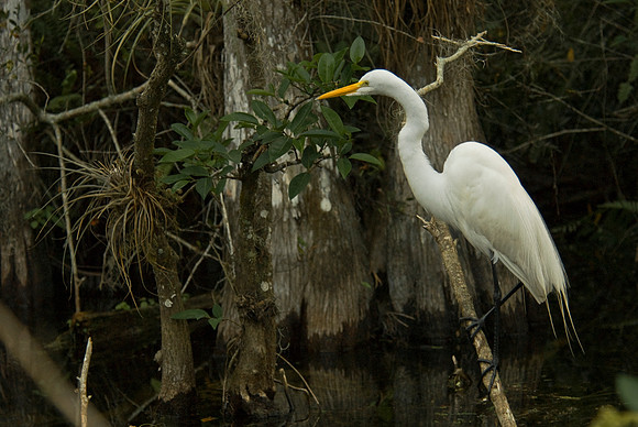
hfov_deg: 8.6
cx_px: 319
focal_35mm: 240
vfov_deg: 5.7
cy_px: 214
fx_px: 4258
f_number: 5
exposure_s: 1/40
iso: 400
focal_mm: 160
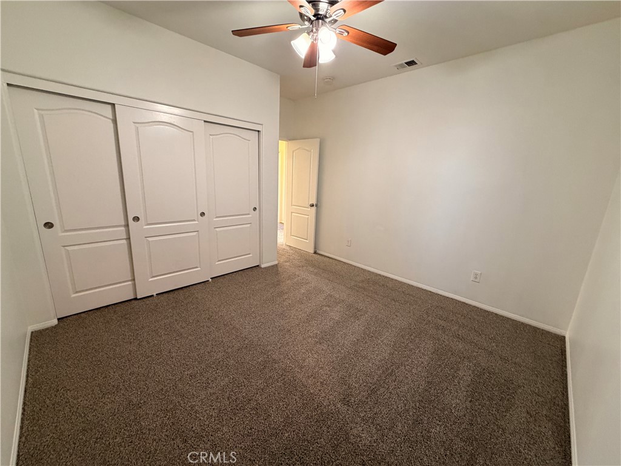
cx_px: 310
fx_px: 251
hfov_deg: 102.1
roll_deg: -2.4
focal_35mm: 14
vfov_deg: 85.7
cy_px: 233
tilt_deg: -13.7
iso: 320
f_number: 2.2
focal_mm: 2.22
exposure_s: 1/60
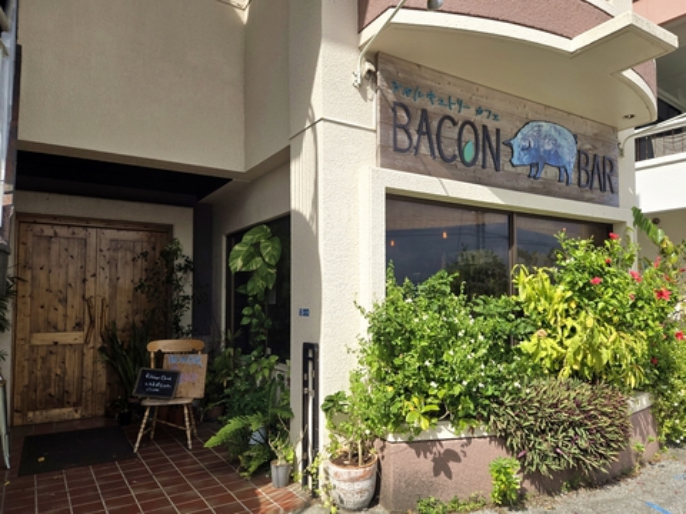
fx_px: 456
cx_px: 343
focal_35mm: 23
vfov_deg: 58.9
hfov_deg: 73.9
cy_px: 257
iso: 25
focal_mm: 5.4
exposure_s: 1/1559
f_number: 1.8
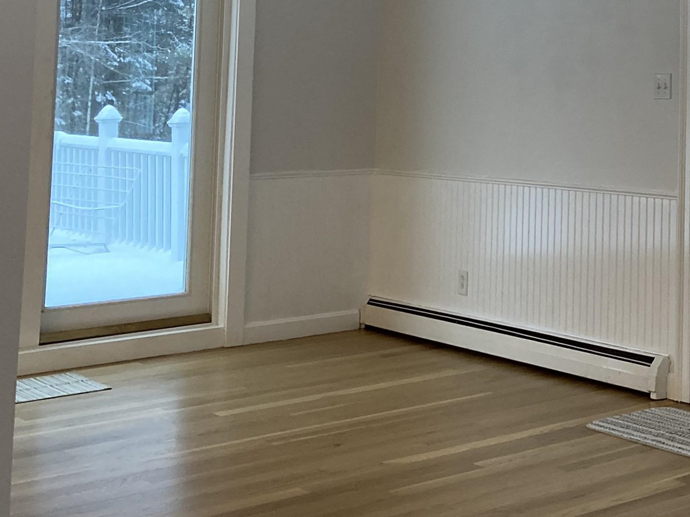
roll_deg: -0.1
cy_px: -28
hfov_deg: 26.3
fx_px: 1356
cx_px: 764
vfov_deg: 20.7
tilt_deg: +3.5
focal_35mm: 68
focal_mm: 3.99
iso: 125
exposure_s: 1/60
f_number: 1.8
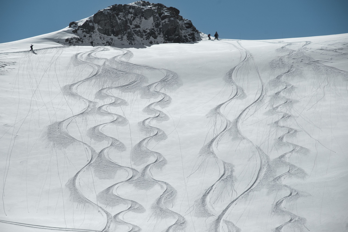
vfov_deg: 9.1
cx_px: 174
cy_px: 116
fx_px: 1449
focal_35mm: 150
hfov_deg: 13.7
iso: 200
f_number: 8
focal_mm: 100
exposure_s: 1/1000
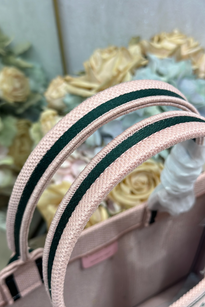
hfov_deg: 27.0
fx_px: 427
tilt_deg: -45.0
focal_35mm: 50
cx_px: 92
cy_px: 153
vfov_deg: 39.6
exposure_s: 1/475
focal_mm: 6.86
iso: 80
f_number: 1.78
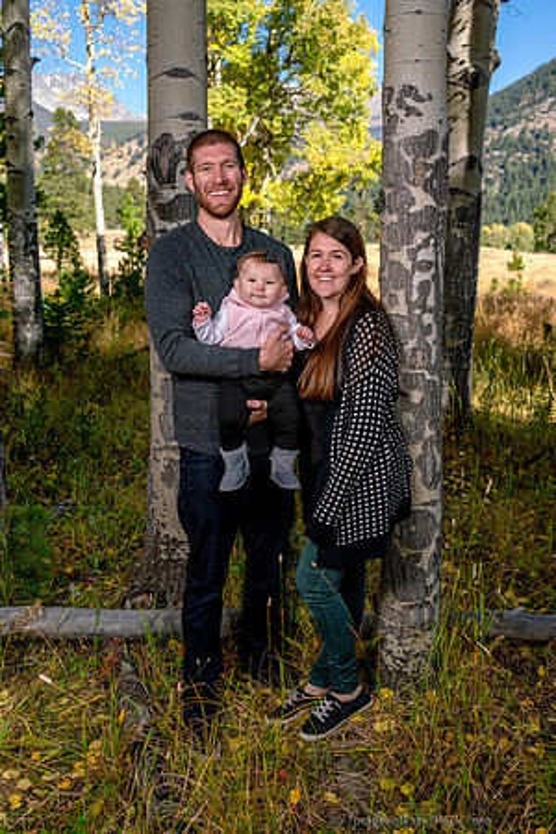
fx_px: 811
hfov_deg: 37.9
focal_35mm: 35
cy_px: 417
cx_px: 278
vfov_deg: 54.4
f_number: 4.5
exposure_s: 1/1000
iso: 160
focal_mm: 35
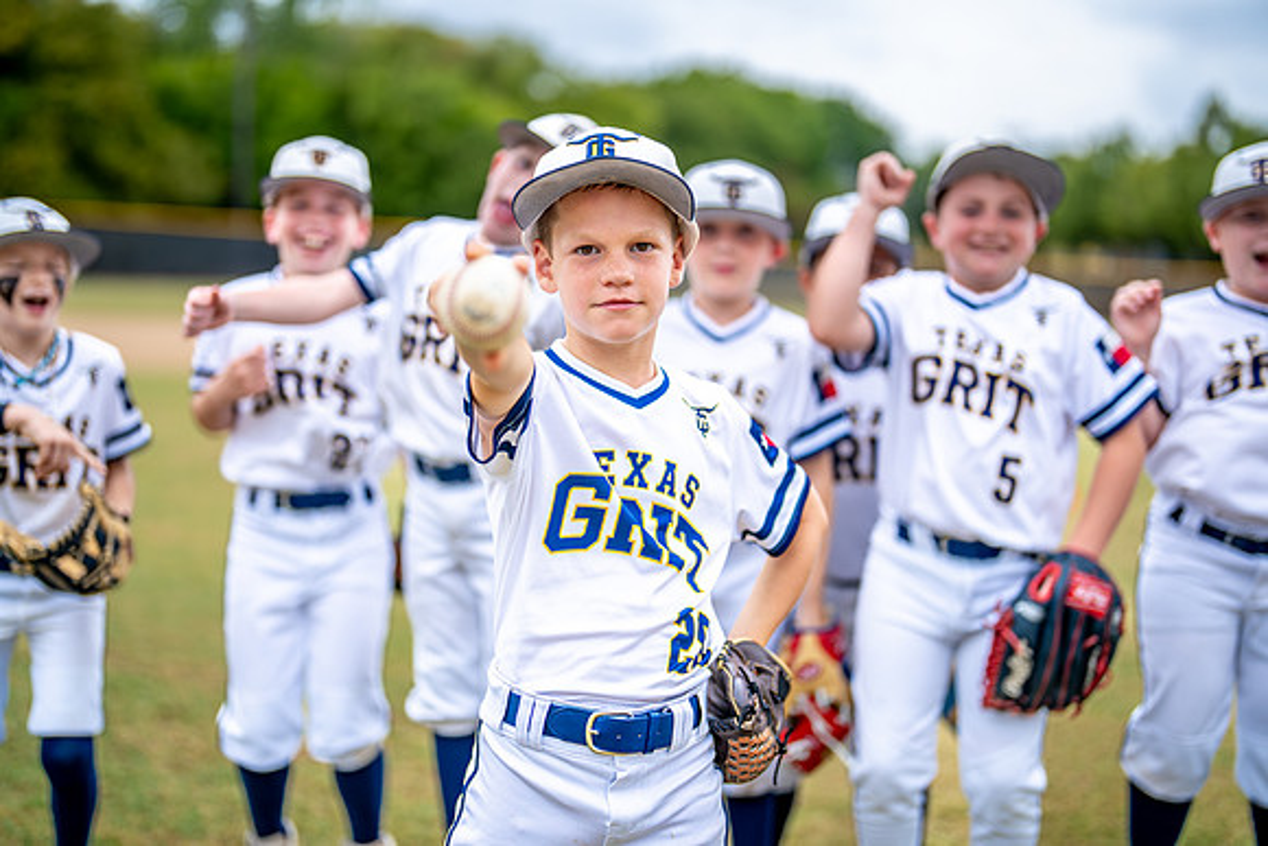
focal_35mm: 50
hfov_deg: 39.6
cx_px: 634
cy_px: 423
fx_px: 1761
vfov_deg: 27.0
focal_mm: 50
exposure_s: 1/1600
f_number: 1.2
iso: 160
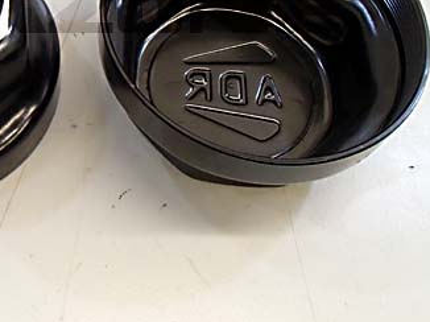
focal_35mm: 55
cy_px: 41
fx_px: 683
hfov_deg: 33.5
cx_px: 63
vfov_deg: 25.8
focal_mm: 5
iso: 400
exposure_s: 1/30
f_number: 3.9
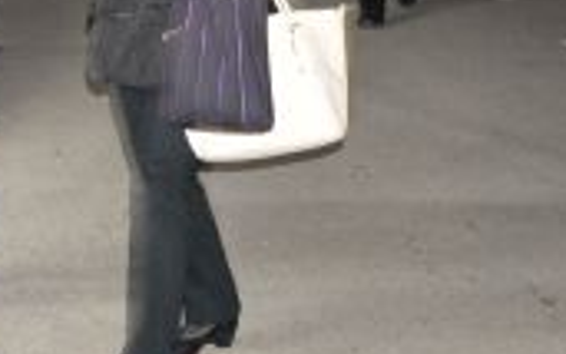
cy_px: -218
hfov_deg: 13.7
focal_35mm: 148
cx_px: -132
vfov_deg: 8.6
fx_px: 2284
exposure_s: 1/10
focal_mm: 28
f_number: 4
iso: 1600
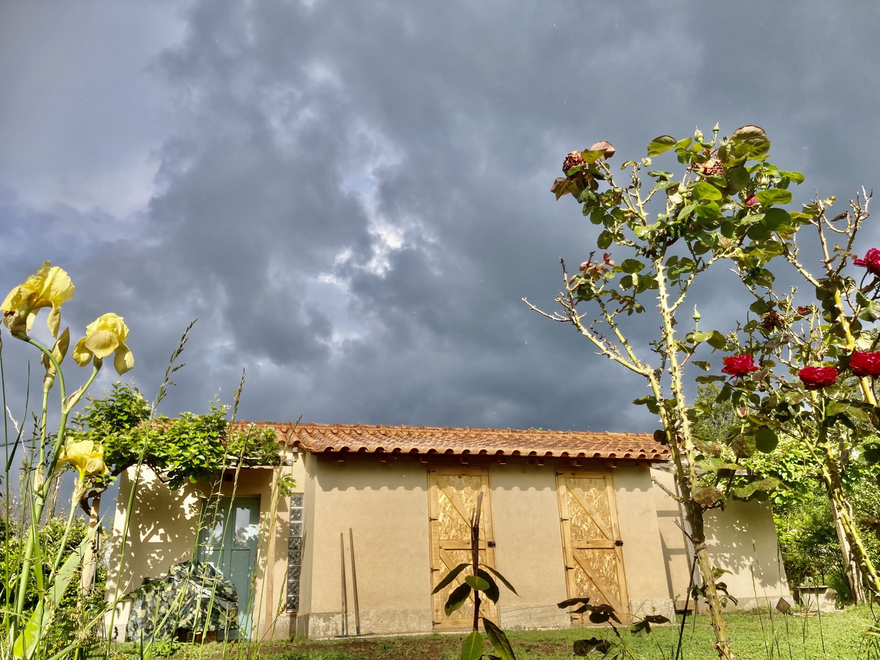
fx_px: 712
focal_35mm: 28
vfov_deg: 49.7
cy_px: 330
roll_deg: -0.3
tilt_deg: +23.8
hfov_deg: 63.4
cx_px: 440
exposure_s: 1/1156
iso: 20
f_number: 1.8
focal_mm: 3.99
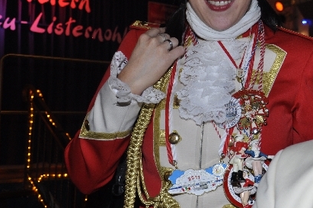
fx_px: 608
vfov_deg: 19.3
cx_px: 296
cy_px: 58
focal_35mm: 70
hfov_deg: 27.6
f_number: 5
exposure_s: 1/60
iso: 400
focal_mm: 24
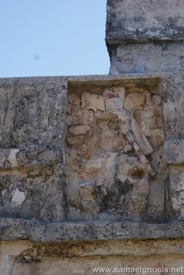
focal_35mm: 105
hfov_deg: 13.1
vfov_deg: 19.4
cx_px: 92
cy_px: 138
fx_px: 803
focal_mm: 70
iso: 100
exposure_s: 1/200
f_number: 7.1
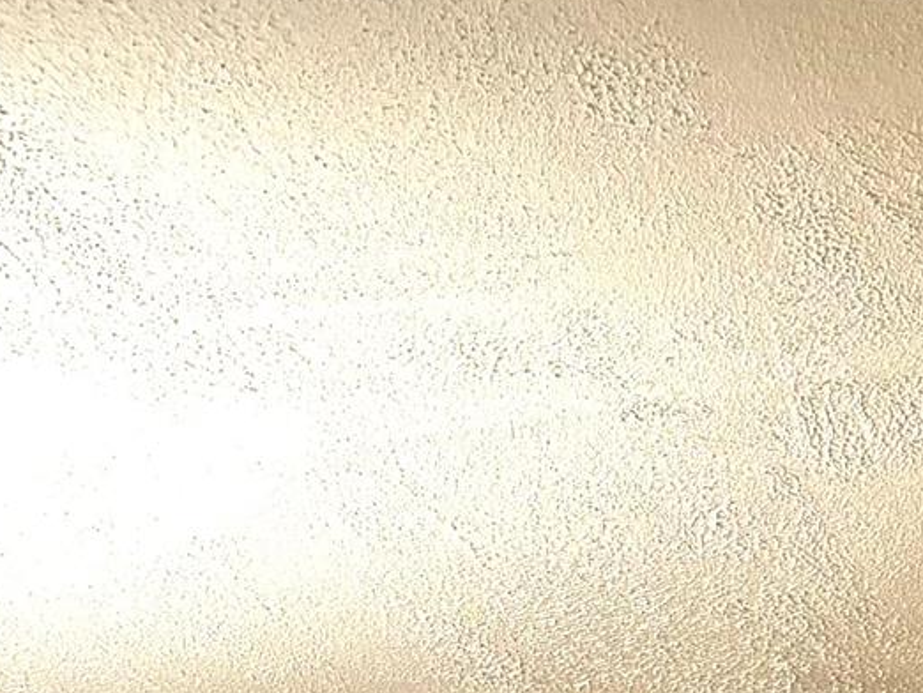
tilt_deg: -1.8
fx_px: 4081
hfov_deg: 12.8
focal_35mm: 153
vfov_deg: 8.5
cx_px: 739
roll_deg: +0.8
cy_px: 1899
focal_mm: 5.96
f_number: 1.6
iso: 80
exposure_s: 1/60
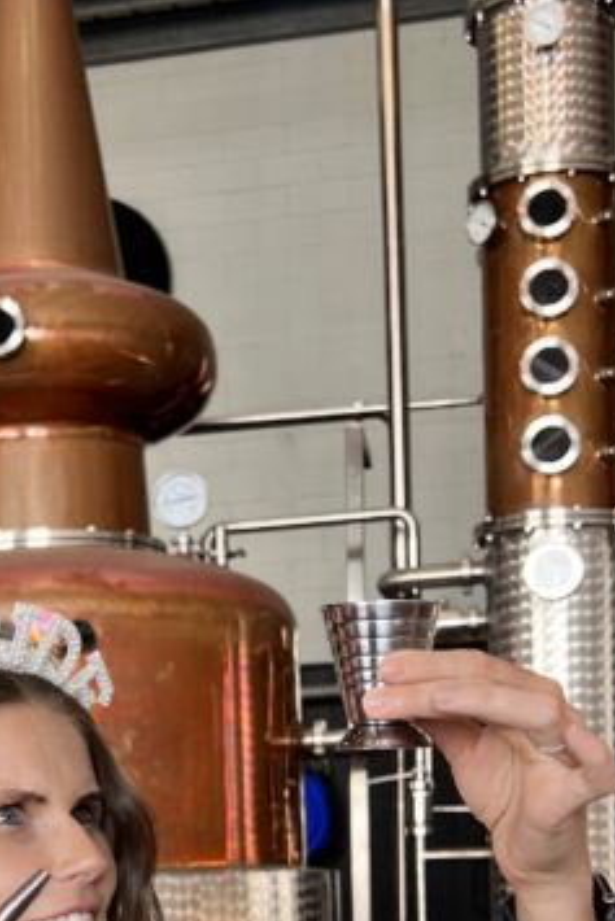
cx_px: 31
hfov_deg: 17.2
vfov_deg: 24.9
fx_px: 1997
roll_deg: +2.3
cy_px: 890
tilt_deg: +2.3
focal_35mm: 78
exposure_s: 1/100
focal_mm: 5.7
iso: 40
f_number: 1.5
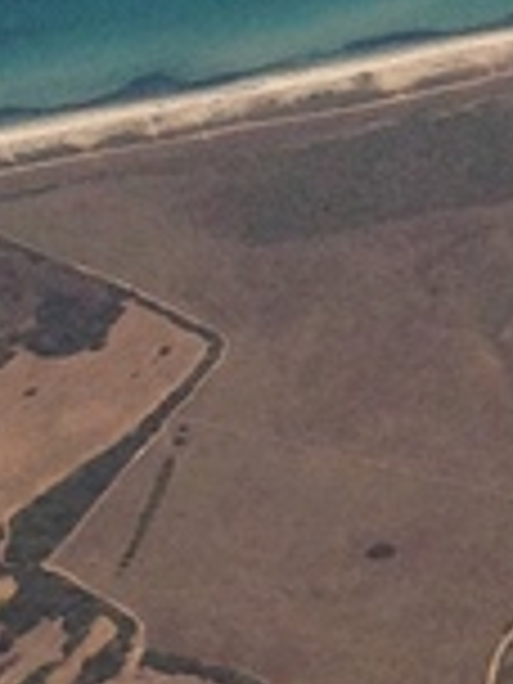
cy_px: 549
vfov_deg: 7.1
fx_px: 5473
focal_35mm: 277
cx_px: 1971
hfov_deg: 4.9
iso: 50
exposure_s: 1/1346
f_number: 2.4
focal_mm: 4.28
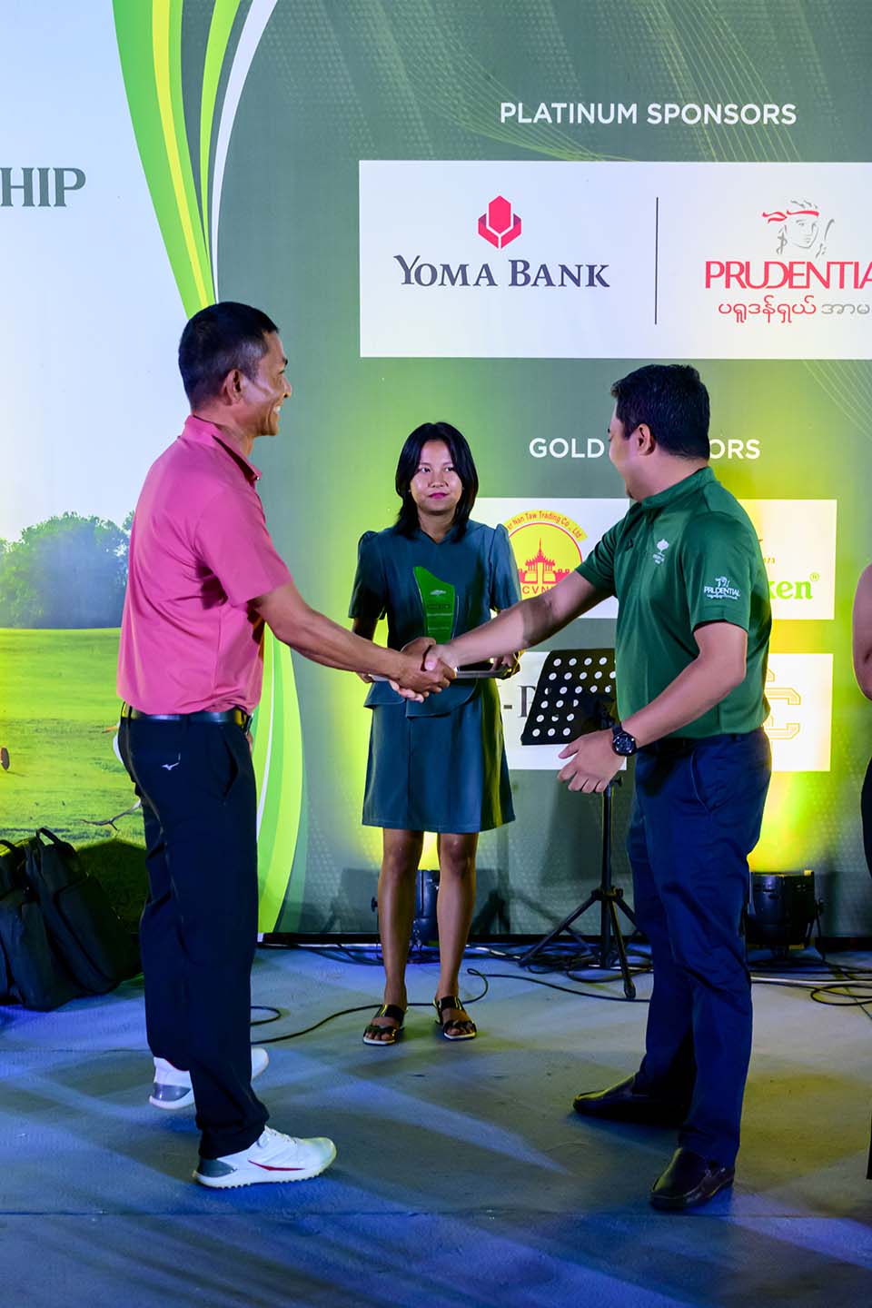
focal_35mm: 37
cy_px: 654
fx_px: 1344
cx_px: 436
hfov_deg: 35.9
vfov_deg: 51.9
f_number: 4.5
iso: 4000
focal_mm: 37
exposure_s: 1/250
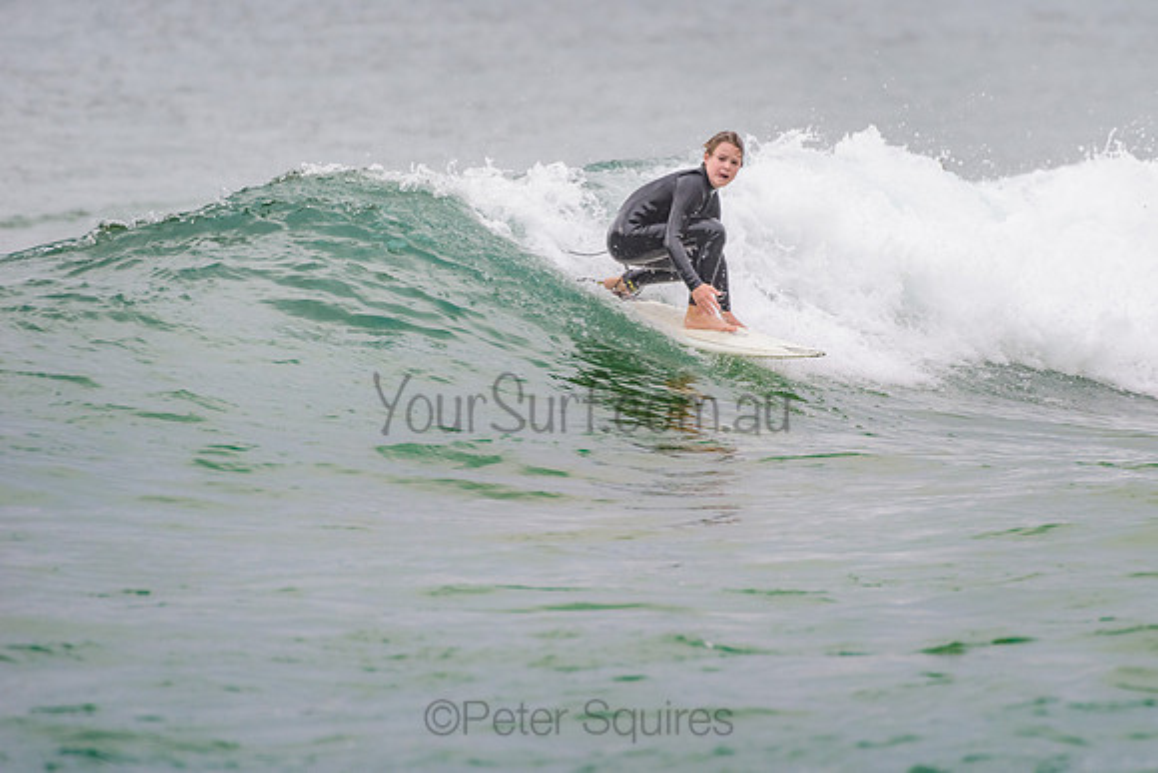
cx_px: 710
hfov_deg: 3.4
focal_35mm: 613
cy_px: 308
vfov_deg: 2.2
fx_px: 19720
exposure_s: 1/800
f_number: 5.6
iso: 320
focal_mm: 500
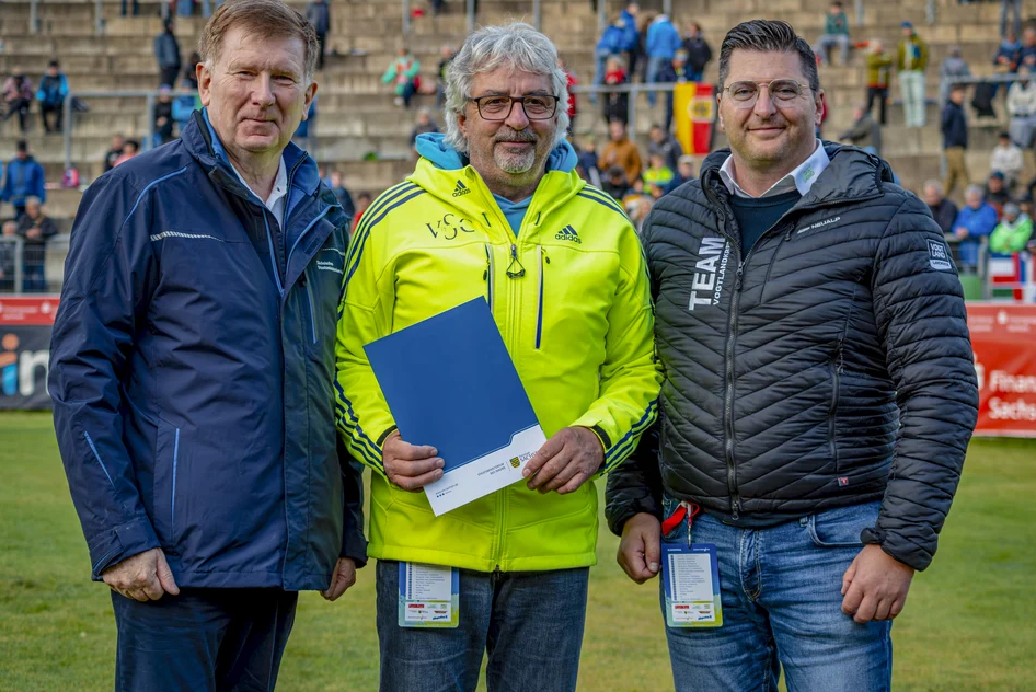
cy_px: 326
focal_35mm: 81
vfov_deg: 16.9
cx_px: 528
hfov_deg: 25.0
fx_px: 2332
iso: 1000
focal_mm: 70
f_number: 5.6
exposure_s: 1/500
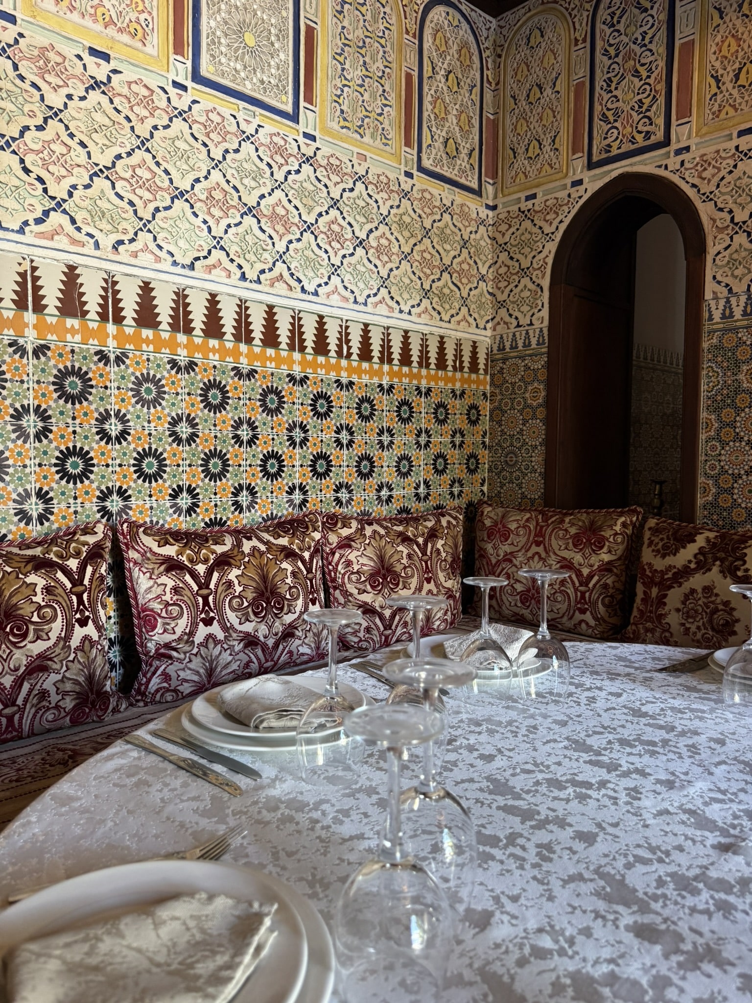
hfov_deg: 56.8
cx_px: 376
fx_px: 695
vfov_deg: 71.6
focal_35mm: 24
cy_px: 502
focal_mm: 6.76
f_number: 1.78
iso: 160
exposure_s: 1/121
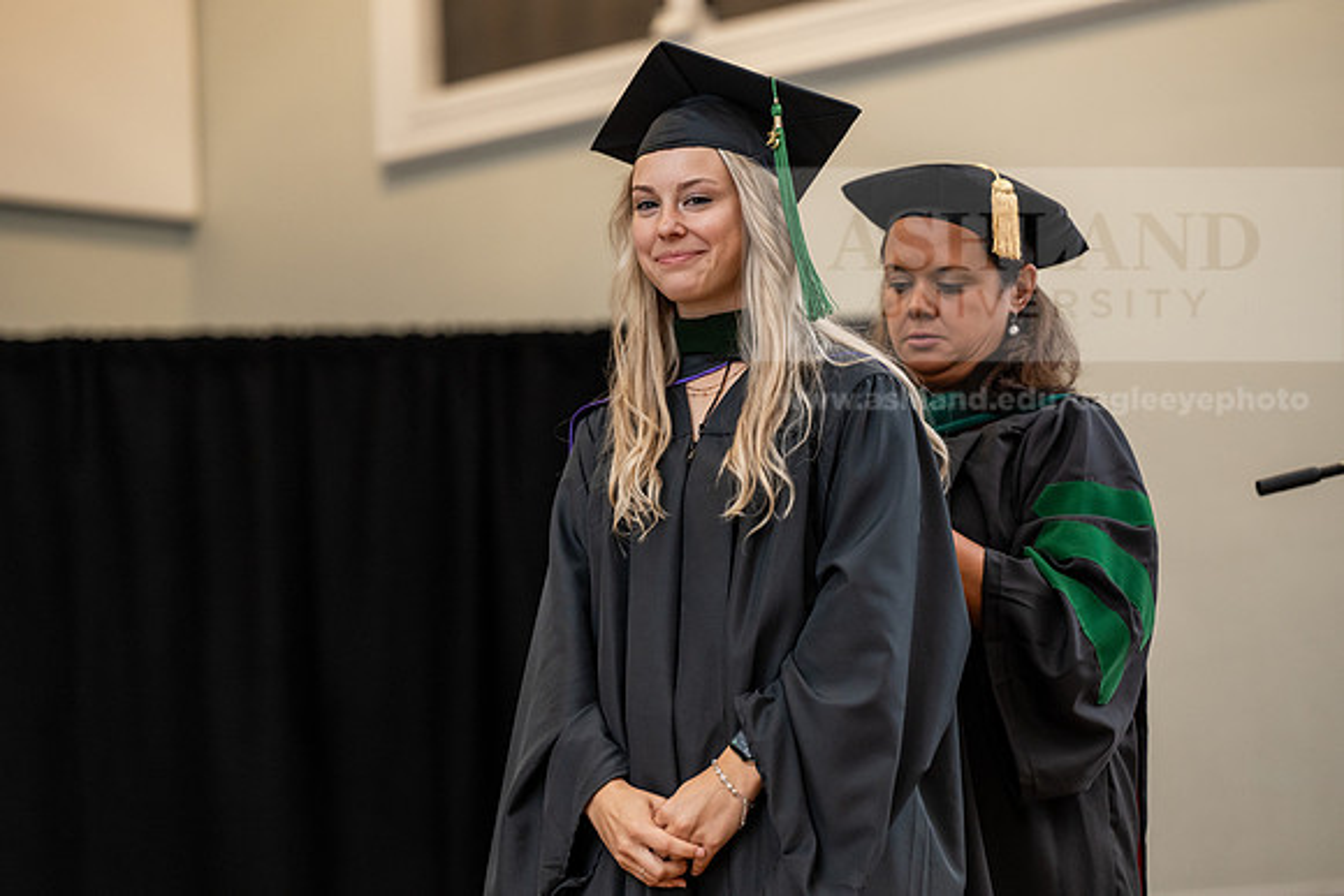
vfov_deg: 9.8
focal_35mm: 140
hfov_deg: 14.7
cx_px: 672
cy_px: 448
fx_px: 5228
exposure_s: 1/200
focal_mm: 140
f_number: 3.5
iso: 1600
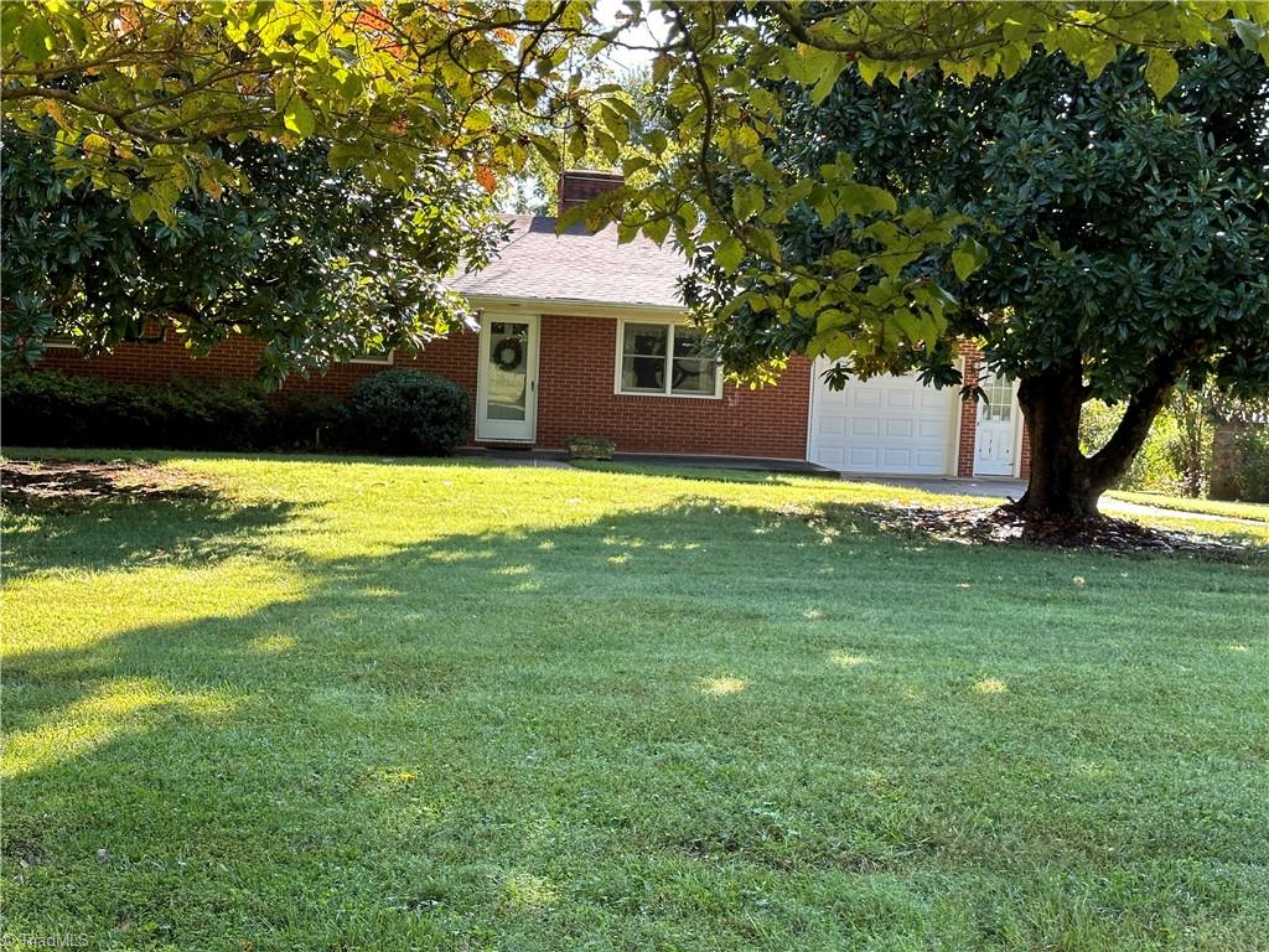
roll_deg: -2.6
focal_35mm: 48
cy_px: 476
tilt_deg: -4.3
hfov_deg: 39.7
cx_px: 634
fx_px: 1760
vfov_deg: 30.3
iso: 64
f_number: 1.78
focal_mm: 6.86
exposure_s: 1/371
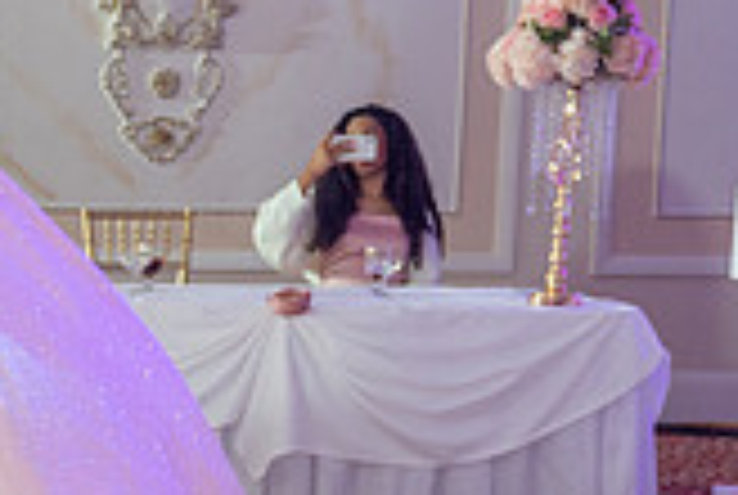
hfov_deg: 15.0
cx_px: -451
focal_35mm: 124
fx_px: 2547
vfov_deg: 11.0
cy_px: 453
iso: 400
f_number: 2.8
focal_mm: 24
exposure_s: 1/100
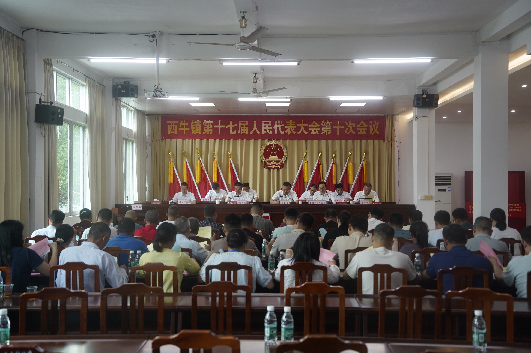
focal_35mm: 40
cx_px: 266
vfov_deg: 33.3
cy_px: 176
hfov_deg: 48.5
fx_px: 589
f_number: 4
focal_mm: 40
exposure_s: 1/160
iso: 800
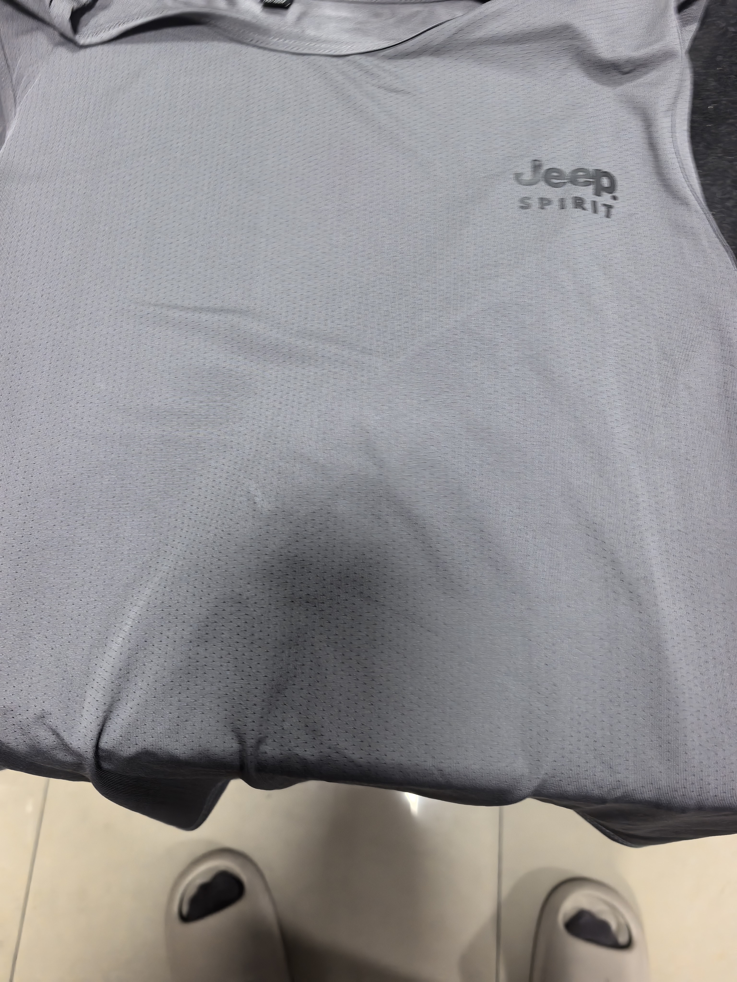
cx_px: 368
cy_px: 491
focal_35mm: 27
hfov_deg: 51.4
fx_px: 766
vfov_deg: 65.3
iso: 640
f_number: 2
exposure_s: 1/30
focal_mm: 6.98
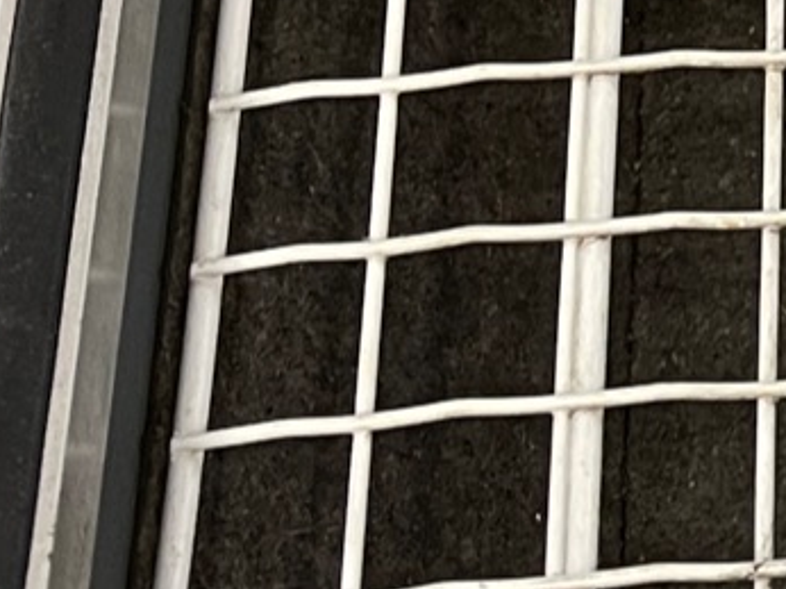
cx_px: 1607
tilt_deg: -57.6
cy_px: 11
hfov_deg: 11.5
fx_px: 3494
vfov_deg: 9.6
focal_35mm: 154
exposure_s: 1/50
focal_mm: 5.1
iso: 250
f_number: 1.6
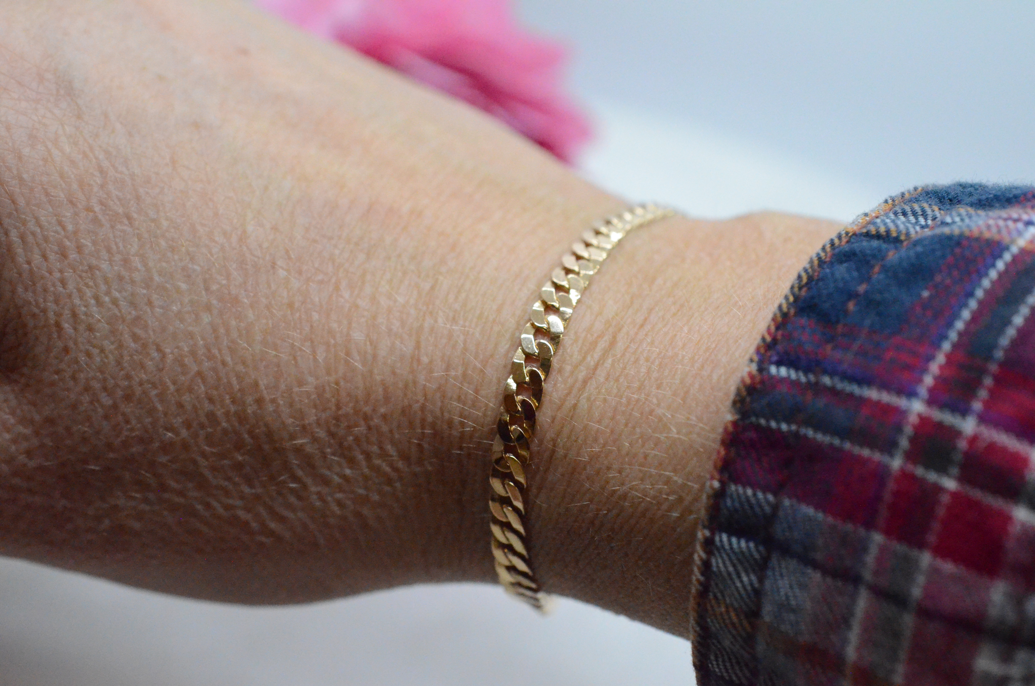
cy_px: 343
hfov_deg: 33.5
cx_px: 518
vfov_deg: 22.5
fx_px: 1721
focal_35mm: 60
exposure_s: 1/3200
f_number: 5.6
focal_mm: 40
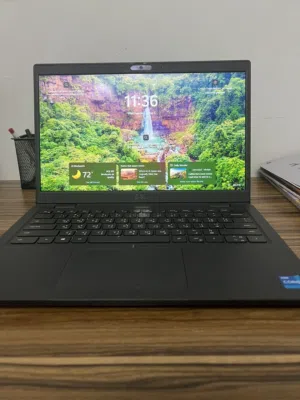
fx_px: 300
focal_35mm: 26
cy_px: 200
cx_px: 150
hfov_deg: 53.1
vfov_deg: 67.3
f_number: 1.5
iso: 400
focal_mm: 5.7
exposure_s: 1/50
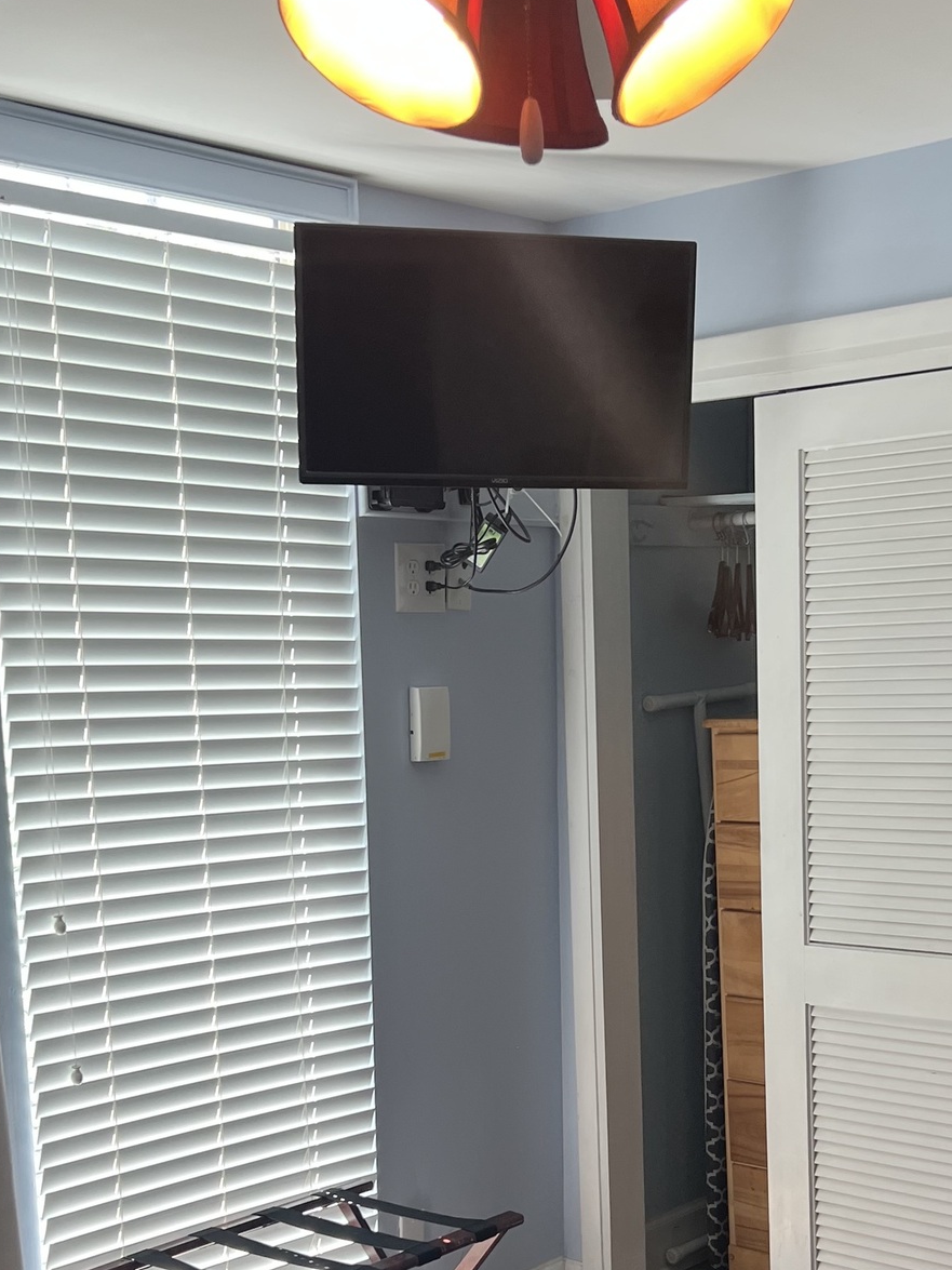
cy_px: 926
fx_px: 1870
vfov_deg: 36.7
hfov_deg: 28.5
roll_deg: +2.0
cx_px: 574
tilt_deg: -8.7
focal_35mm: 51
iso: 64
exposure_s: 1/120
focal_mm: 5.7
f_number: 1.5
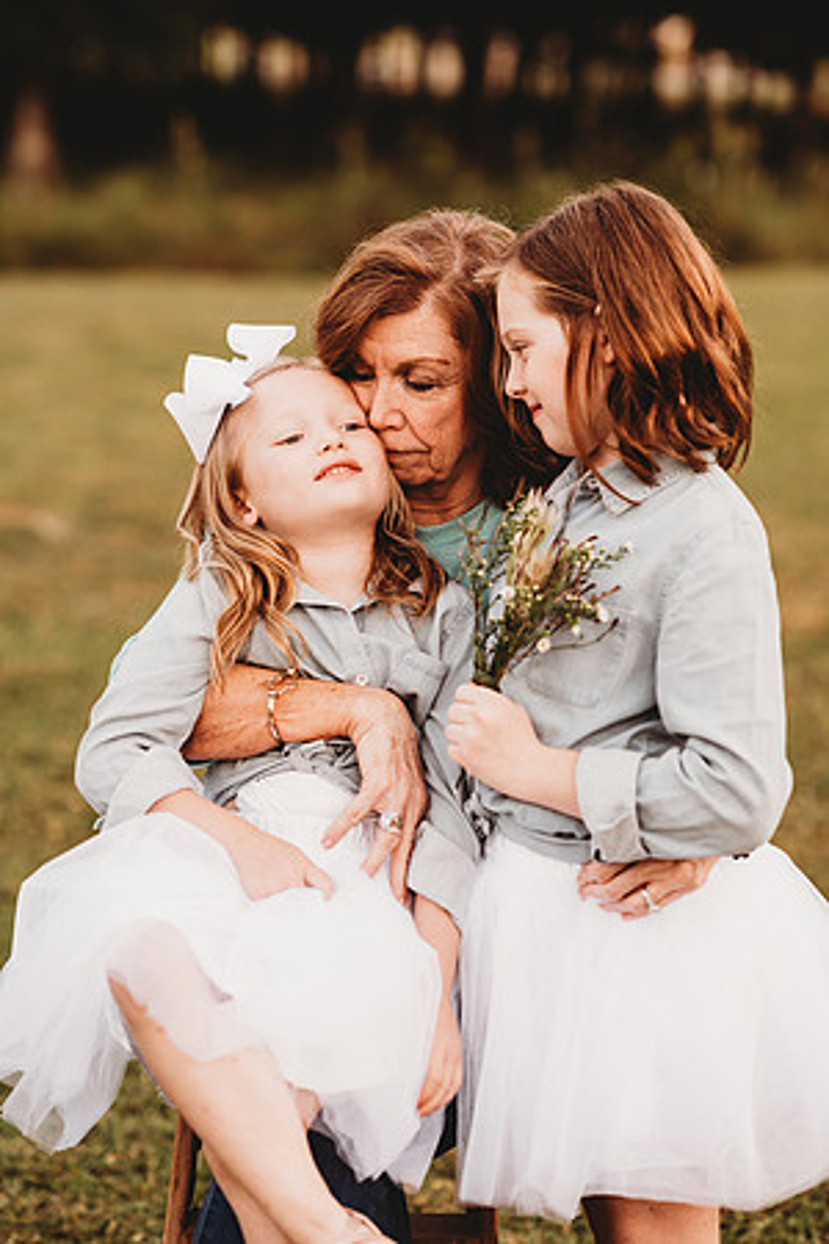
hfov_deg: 16.1
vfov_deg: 23.9
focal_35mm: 85
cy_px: 622
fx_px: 2936
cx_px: 414
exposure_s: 1/125
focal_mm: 85
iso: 125
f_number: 2.2
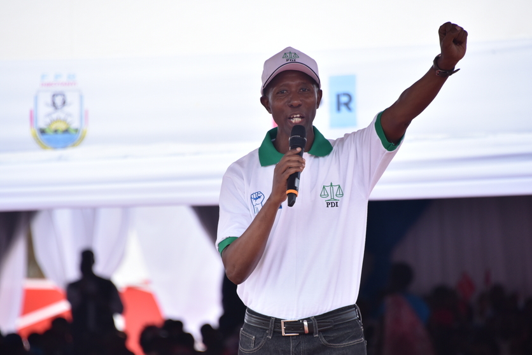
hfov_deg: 5.7
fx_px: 5307
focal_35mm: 359
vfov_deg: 3.8
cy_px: 207
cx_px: 265
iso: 1000
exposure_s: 1/800
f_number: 6.3
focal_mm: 300
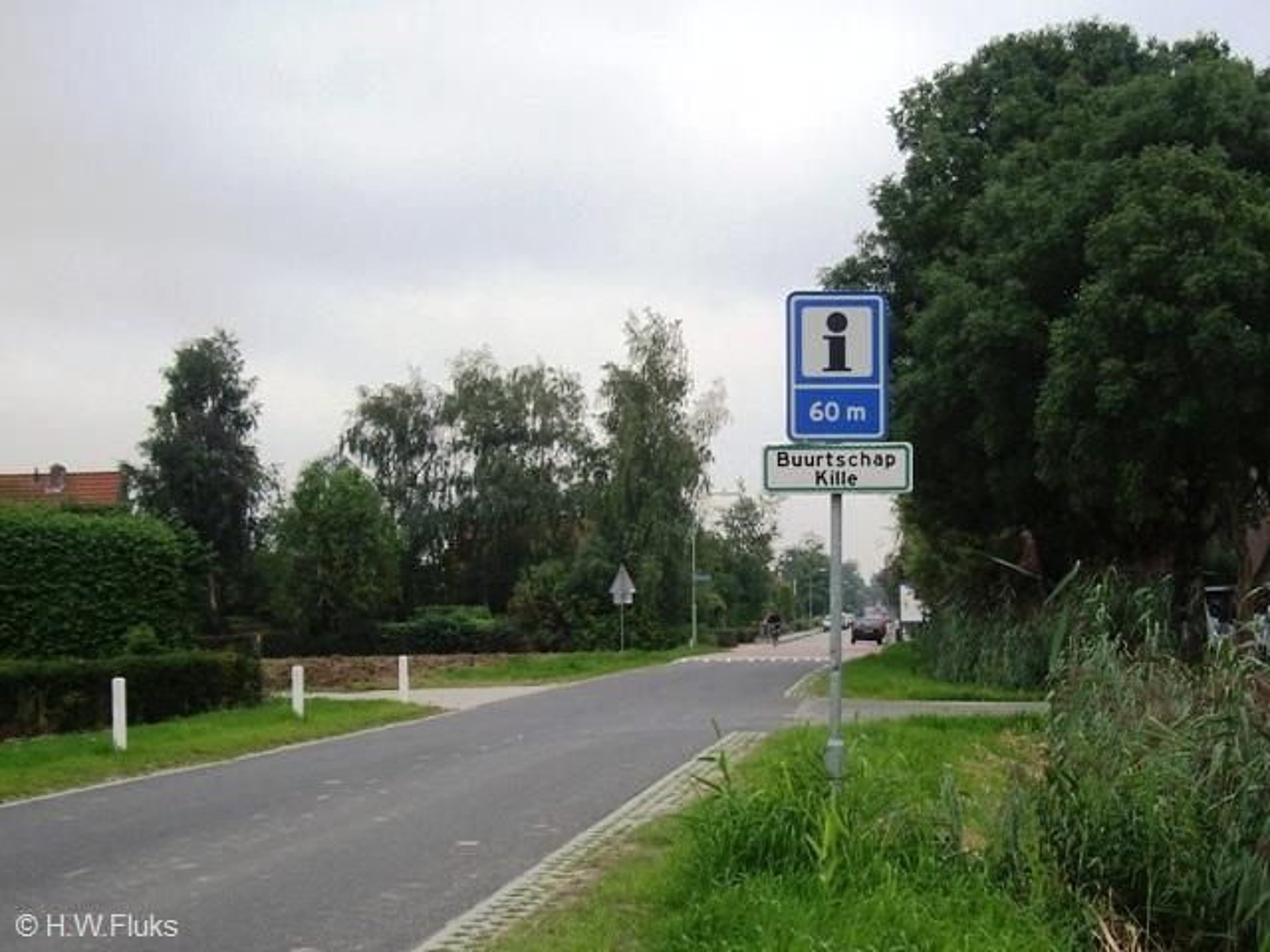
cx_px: 635
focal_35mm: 38
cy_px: 476
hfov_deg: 49.0
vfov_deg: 37.7
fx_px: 1394
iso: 64
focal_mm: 7.9
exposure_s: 1/250
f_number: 2.8
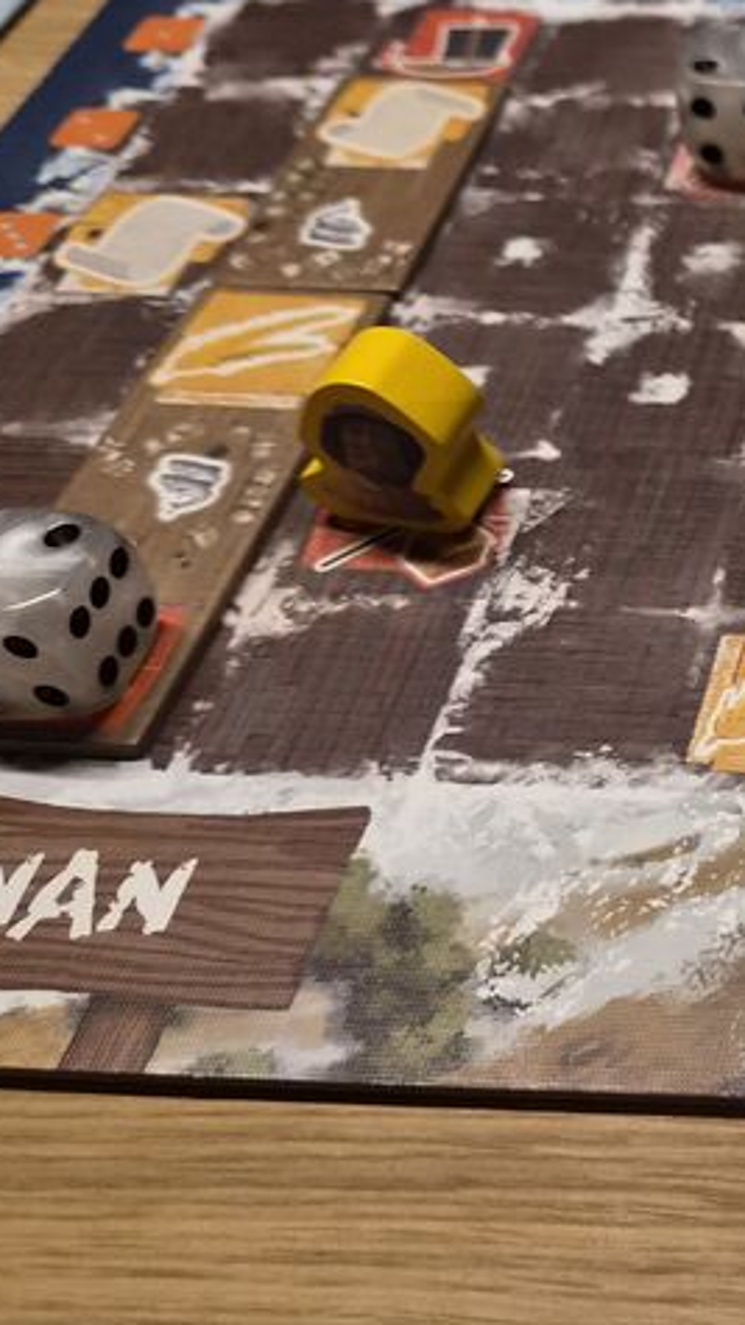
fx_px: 1897
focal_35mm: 54
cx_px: 1231
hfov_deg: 18.6
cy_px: 513
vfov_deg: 38.3
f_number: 1.8
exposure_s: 1/100
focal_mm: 5.4
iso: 250
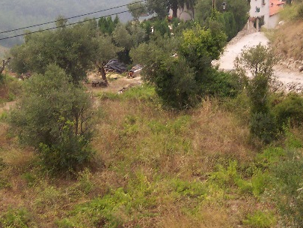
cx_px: 153
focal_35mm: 75
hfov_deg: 26.0
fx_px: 657
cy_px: 8
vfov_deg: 19.2
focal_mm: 8
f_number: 2.8
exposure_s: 1/45
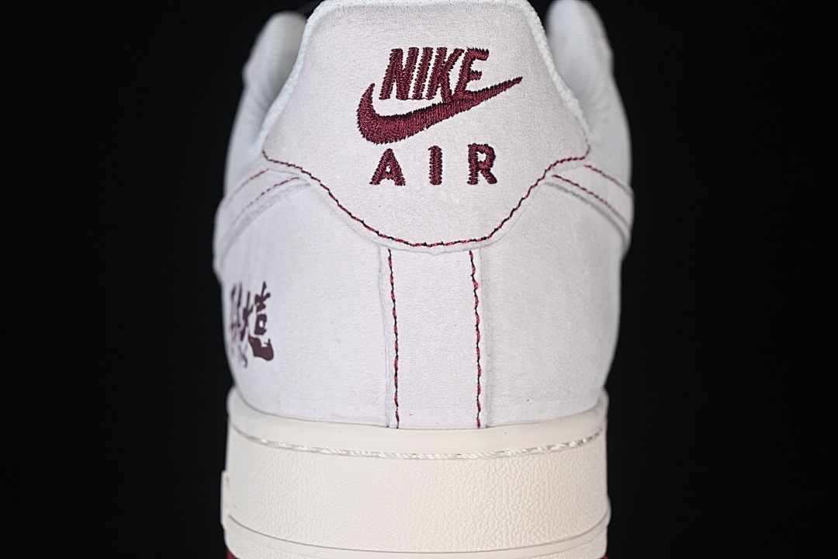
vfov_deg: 18.2
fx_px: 1746
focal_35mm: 75
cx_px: 419
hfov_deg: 27.0
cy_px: 280
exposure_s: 1/80
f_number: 7.1
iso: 160
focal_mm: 50
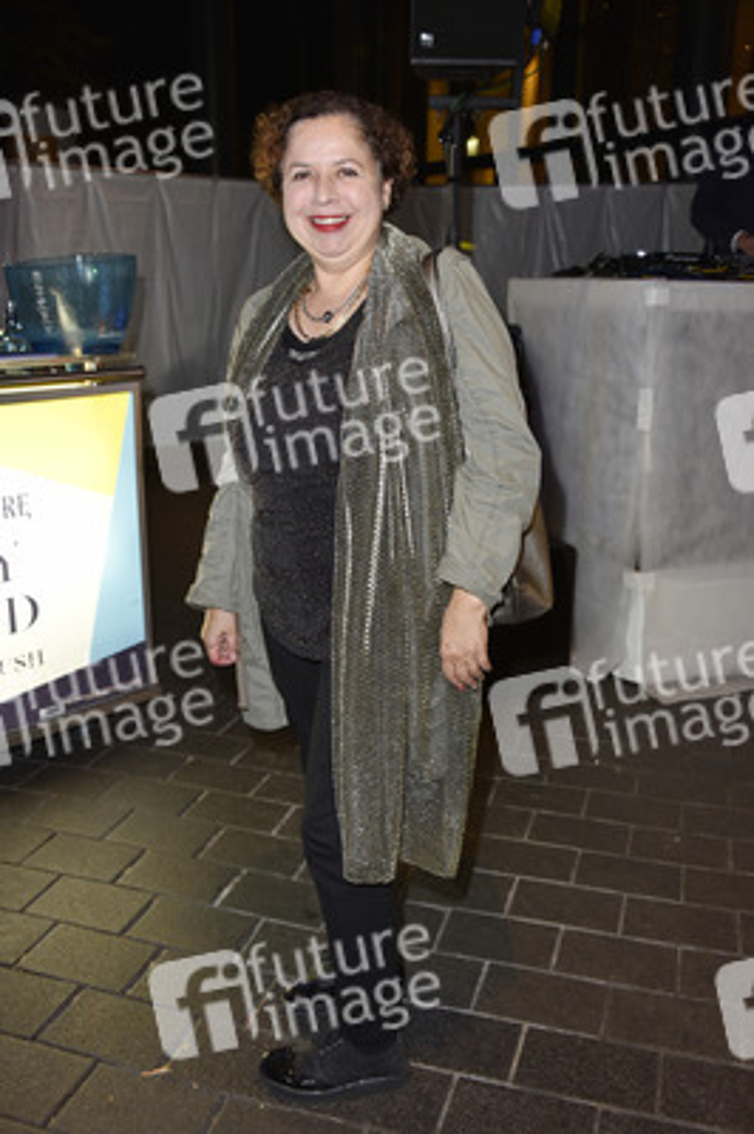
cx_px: 377
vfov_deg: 55.8
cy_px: 567
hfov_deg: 38.8
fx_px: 1070
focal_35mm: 34
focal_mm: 34
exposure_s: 1/60
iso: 800
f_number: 5.6
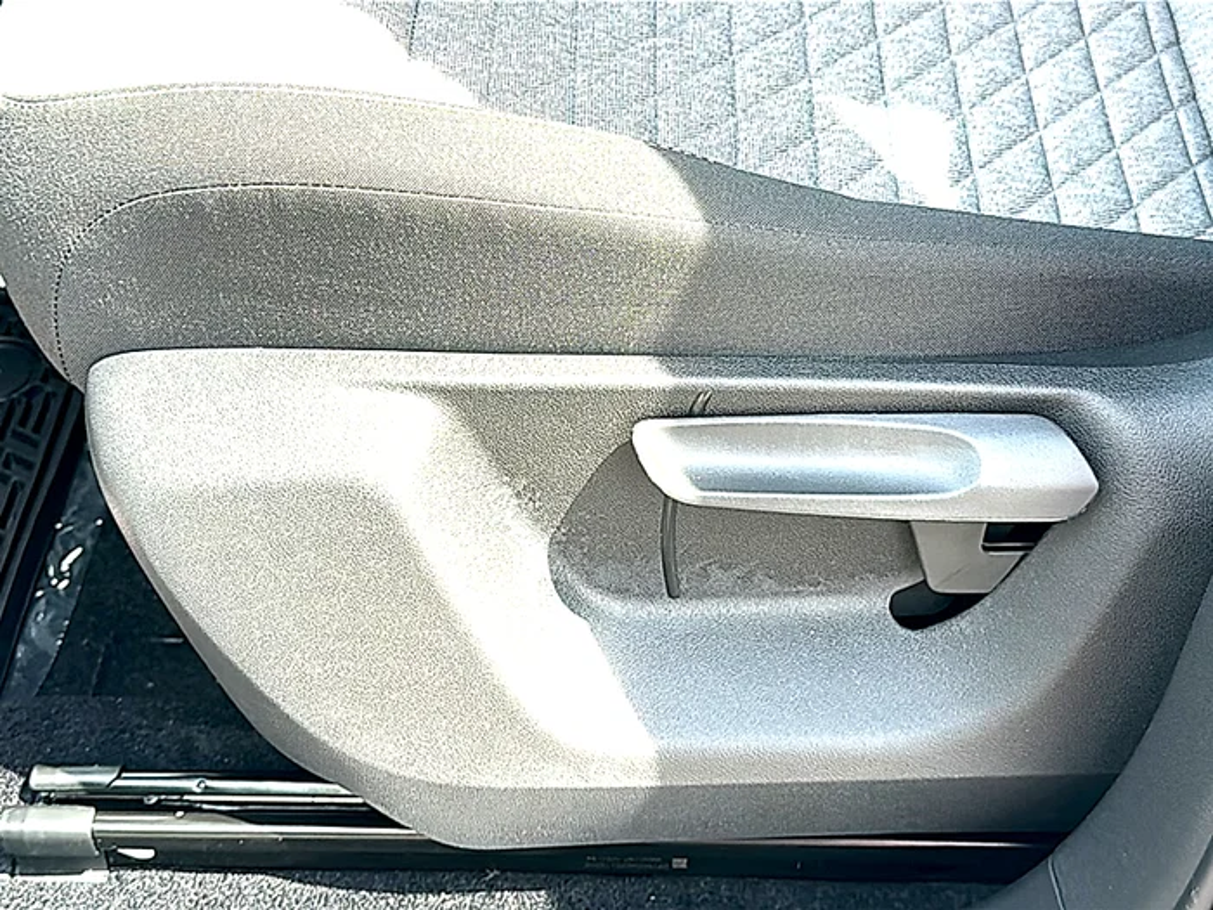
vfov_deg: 30.3
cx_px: 606
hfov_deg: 39.7
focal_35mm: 48
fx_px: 1682
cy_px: 455
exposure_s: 1/461
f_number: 1.78
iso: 80
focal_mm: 6.86
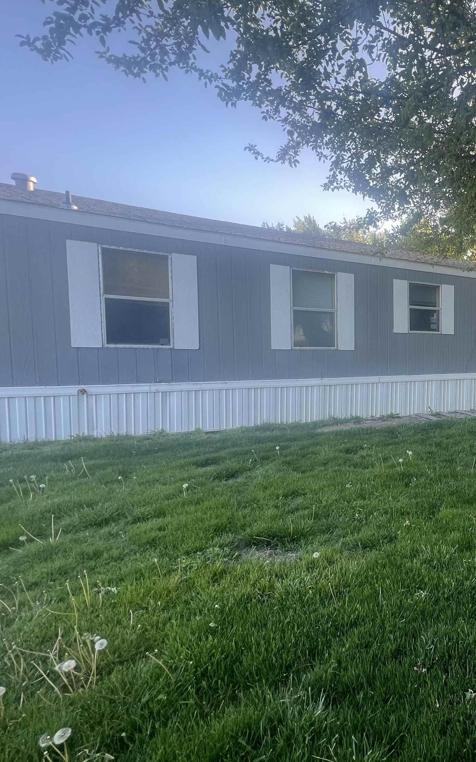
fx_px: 394
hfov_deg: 50.4
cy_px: 381
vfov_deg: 88.0
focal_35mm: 19
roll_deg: -0.9
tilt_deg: -5.5
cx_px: 476
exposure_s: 1/99
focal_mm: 1.57
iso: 40
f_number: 1.8
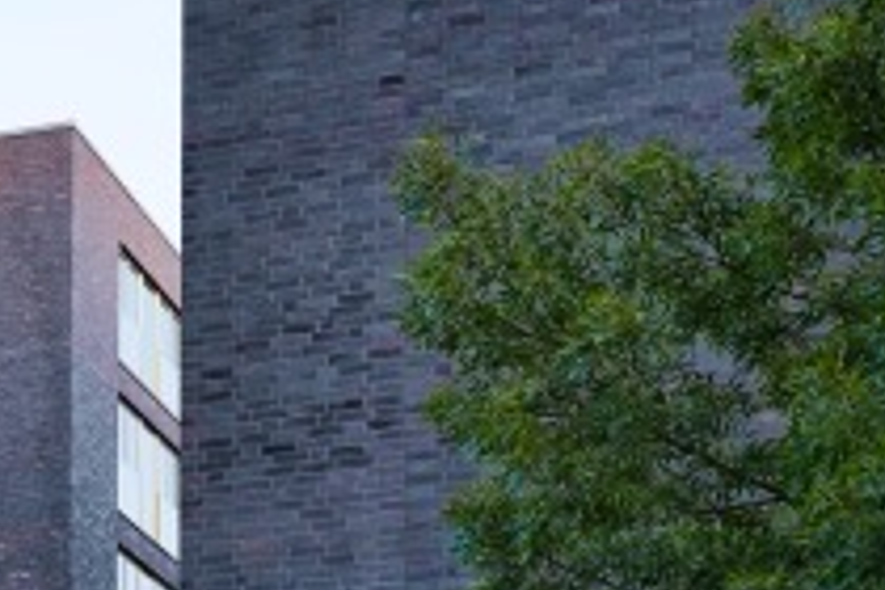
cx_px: 185
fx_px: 2188
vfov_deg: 15.3
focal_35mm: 89
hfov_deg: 22.6
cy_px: 135
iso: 100
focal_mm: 39
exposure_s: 1/100
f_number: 2.8
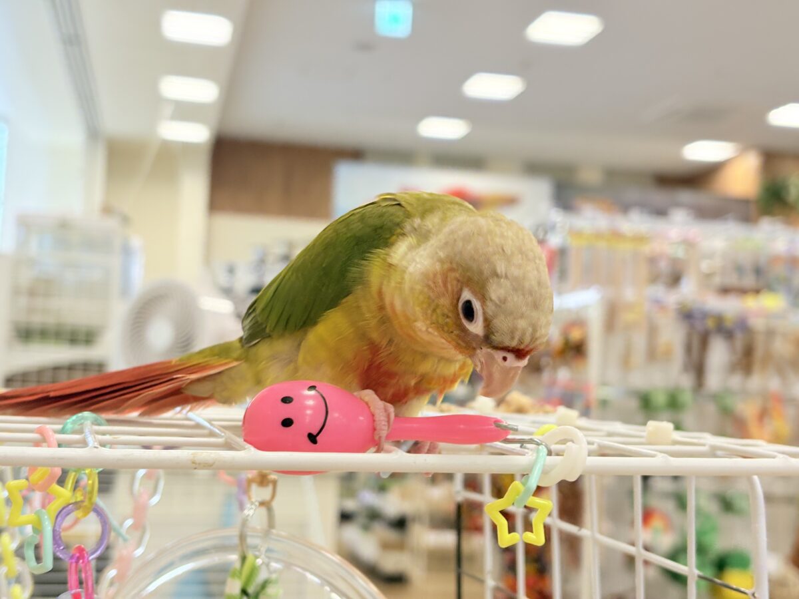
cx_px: 400
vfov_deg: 28.0
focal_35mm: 52
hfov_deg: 36.8
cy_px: 300
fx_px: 1200
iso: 64
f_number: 1.6
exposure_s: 1/100
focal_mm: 5.96
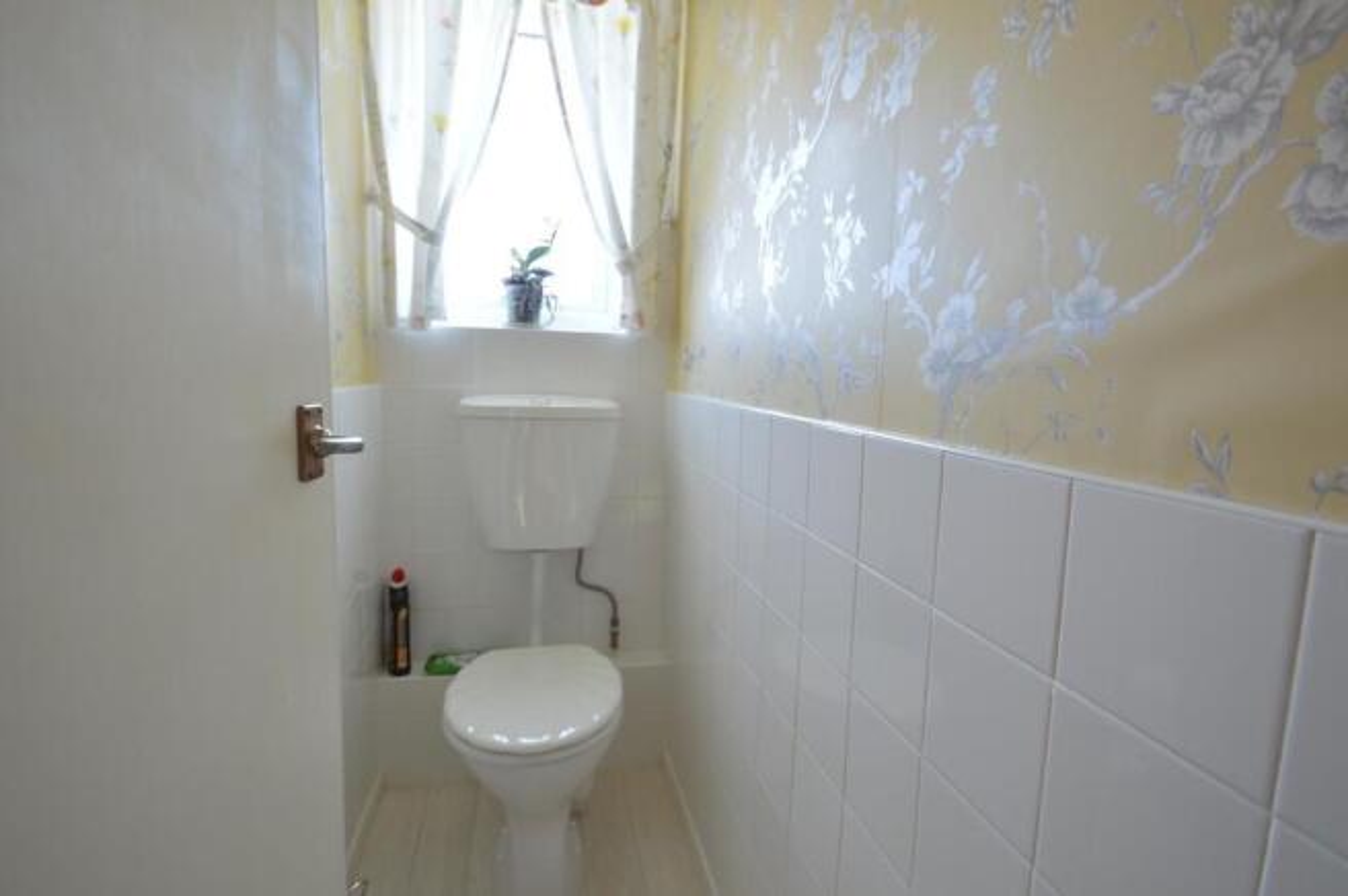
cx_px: 674
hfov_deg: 100.4
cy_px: 448
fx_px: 561
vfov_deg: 77.2
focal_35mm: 15
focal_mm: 10
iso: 100
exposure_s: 1/15
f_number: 3.5
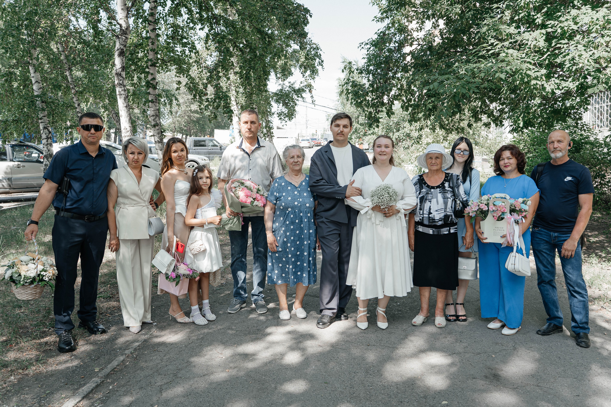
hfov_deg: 62.8
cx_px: 321
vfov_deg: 44.3
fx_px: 500
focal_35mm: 29
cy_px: 193
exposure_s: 1/125
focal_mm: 28
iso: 50
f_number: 3.5
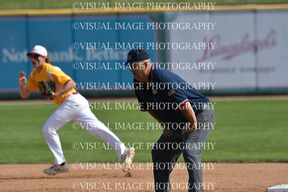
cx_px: 144
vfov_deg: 2.5
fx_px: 4321
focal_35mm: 540
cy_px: 96
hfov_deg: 3.8
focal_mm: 360
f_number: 5.6
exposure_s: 1/2000
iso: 500
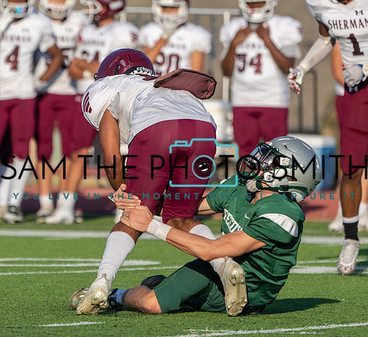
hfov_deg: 2.4
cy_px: 119
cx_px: 156
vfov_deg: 2.2
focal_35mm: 752
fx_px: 8676
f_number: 5.6
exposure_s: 1/1250
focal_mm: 385
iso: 250
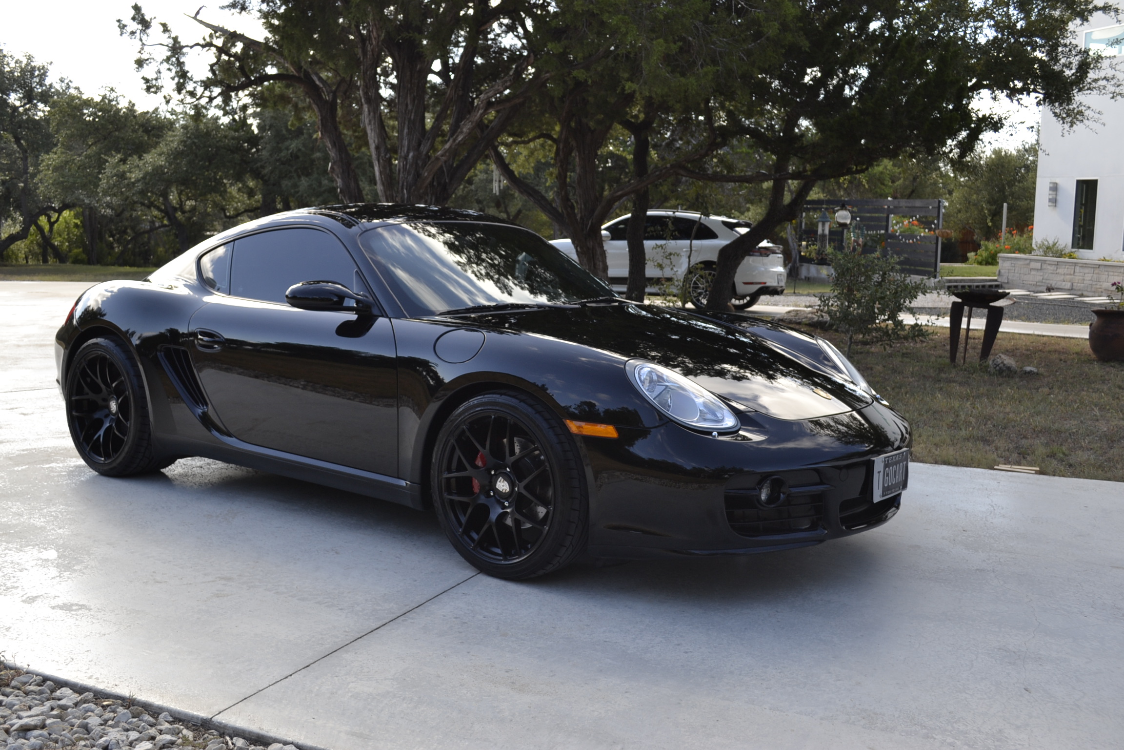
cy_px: 375
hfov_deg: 53.1
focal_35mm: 36
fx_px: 1124
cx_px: 562
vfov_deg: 36.9
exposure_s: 1/125
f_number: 5.6
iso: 125
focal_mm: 24
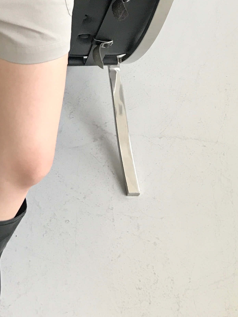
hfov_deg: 20.2
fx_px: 642
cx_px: -11
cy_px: -49
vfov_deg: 25.3
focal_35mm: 70
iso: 25
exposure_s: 1/40
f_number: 1.8
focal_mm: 3.99
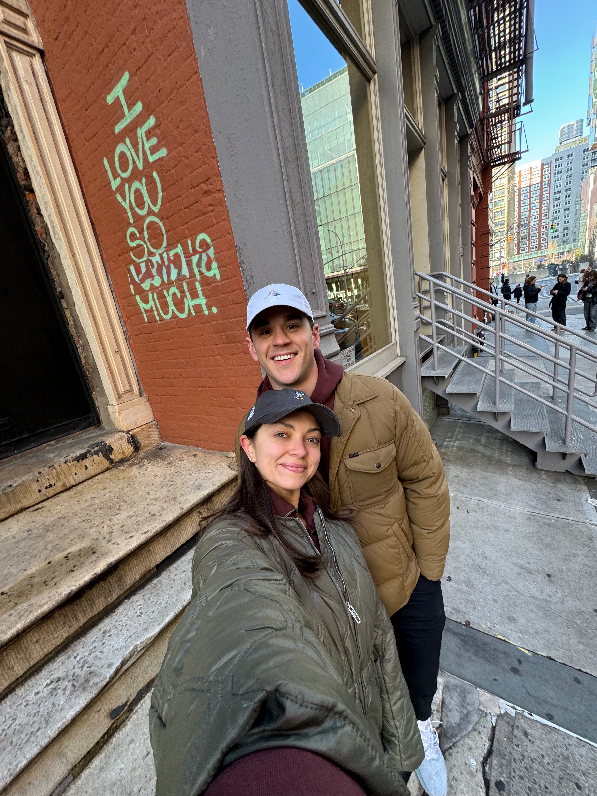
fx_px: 322
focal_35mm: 14
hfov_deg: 85.7
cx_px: 298
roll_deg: +9.3
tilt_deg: -16.1
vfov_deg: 102.1
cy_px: 398
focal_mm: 2.22
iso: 64
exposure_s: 1/99
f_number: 2.2
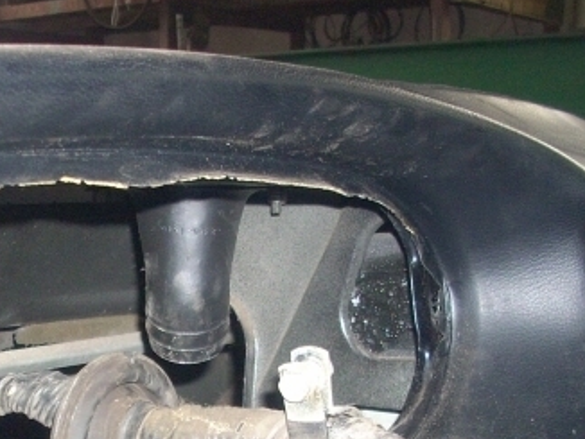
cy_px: 429
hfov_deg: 22.7
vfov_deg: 17.0
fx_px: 1438
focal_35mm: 85
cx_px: 108
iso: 200
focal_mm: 6.2
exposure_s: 1/60
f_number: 2.8
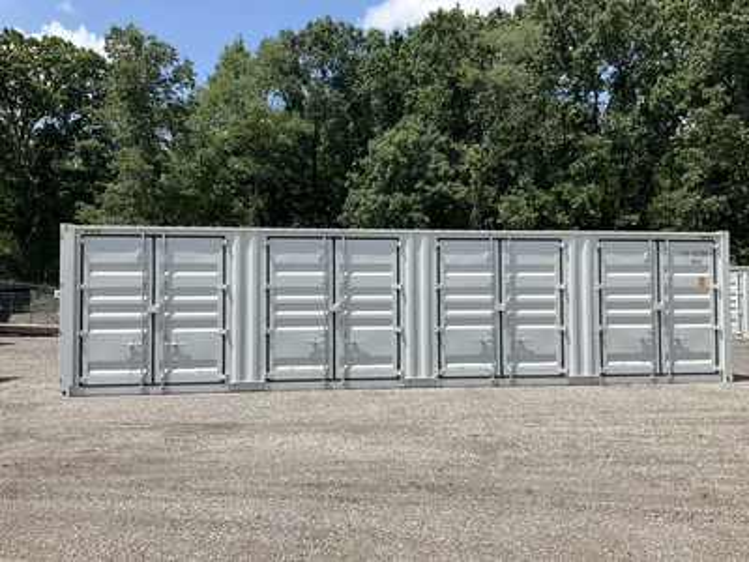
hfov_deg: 61.7
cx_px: 374
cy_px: 281
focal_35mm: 29
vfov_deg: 48.2
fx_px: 627
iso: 25
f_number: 1.8
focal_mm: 3
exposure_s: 1/2141
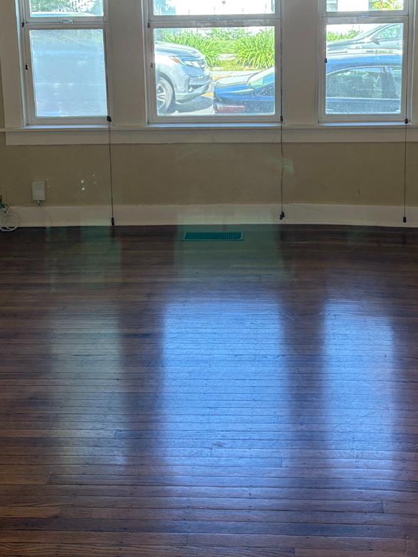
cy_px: 112
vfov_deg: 37.5
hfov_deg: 29.7
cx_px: 219
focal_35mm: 49
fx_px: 788
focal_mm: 5.96
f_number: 1.6
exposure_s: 1/132
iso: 125
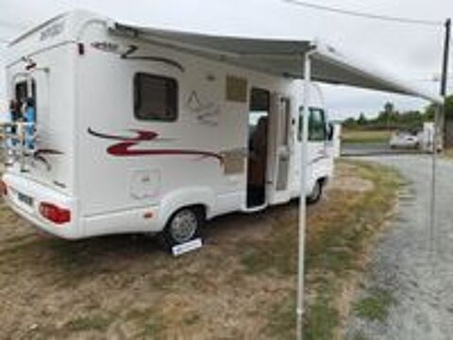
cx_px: 226
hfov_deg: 71.6
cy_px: 170
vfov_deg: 56.8
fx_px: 314
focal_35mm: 24
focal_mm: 5.89
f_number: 1.89
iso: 60
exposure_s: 1/100
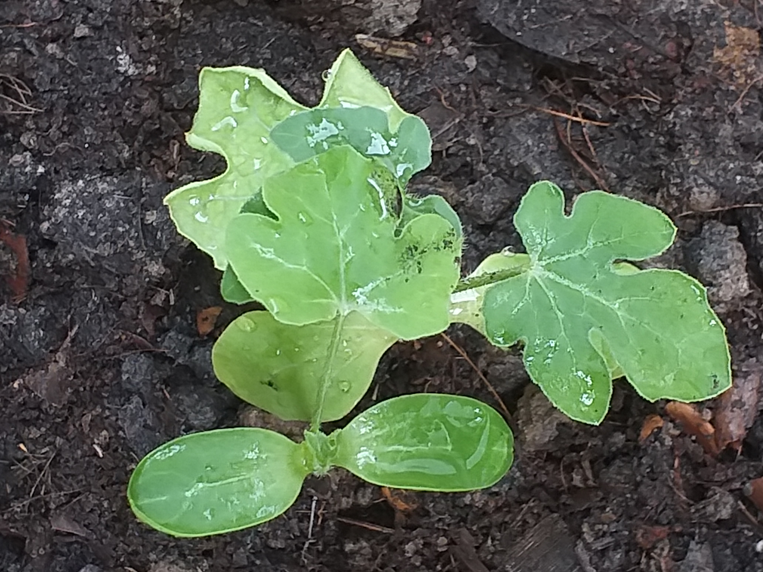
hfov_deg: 67.3
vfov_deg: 53.1
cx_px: 382
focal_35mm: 26
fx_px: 573
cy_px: 286
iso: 40
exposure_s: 1/100
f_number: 1.9
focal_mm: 3.6
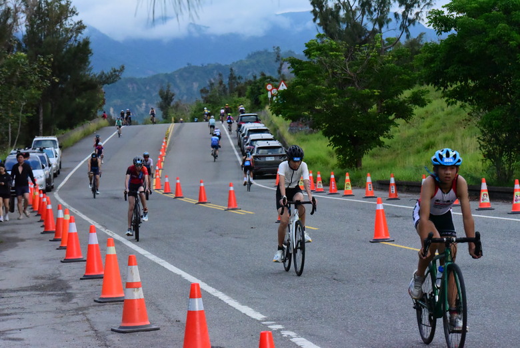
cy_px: 174
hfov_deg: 15.2
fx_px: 1951
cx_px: 260
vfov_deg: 10.2
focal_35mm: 135
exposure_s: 1/3200
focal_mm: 135
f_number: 14
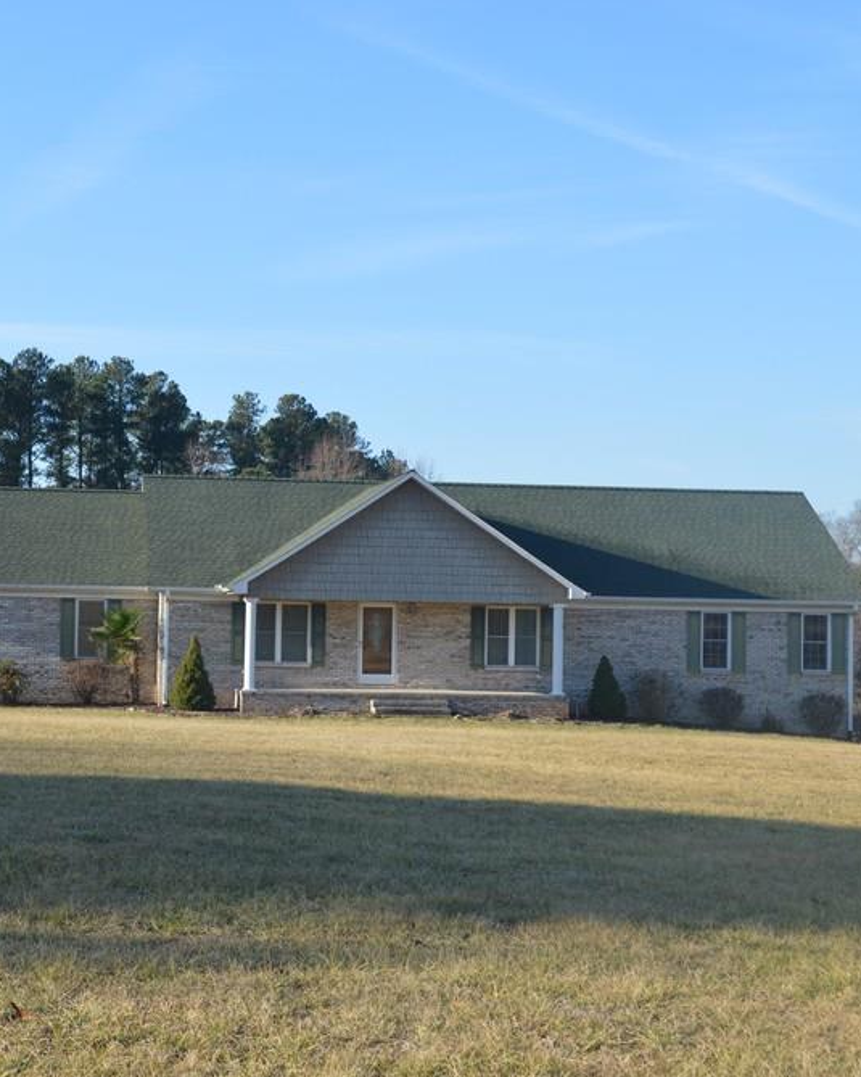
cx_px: 253
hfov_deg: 26.9
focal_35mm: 56
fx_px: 1784
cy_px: 543
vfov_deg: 33.6
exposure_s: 1/160
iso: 100
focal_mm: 26
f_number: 6.3
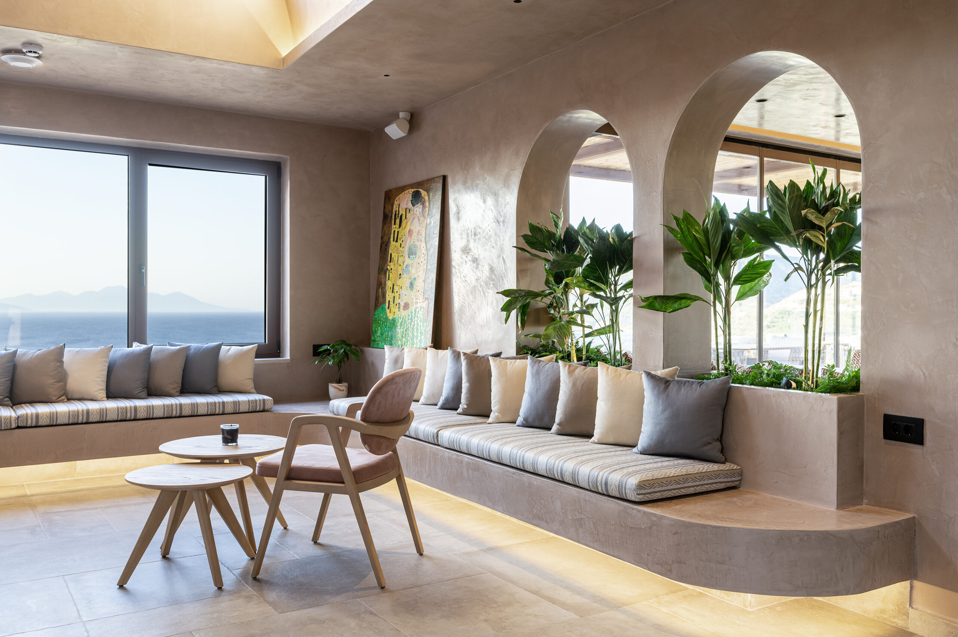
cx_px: 479
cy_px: 318
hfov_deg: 62.0
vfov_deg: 43.5
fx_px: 798
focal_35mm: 30
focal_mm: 30
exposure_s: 1/60
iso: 400
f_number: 8
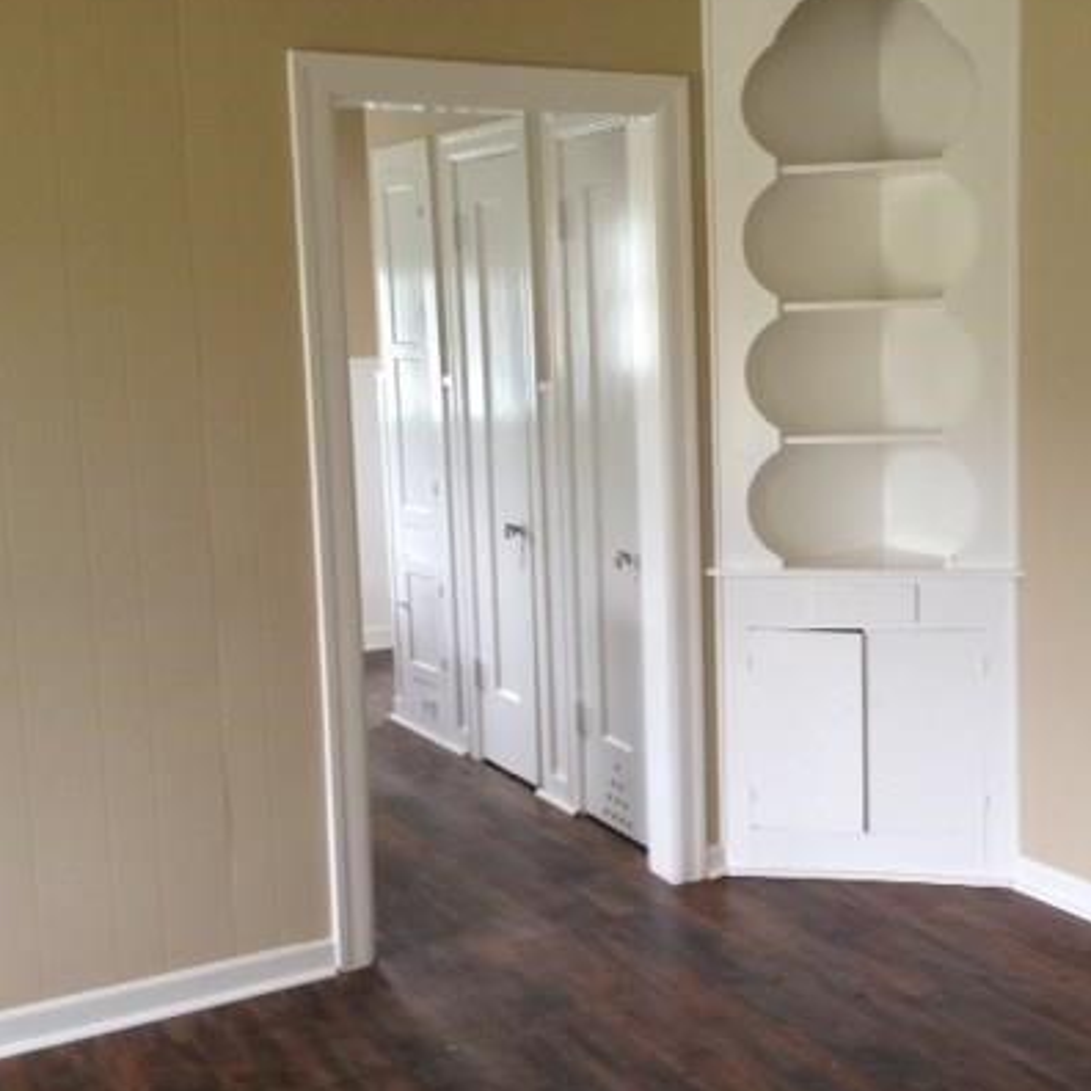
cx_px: 788
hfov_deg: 33.5
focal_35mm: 50
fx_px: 1783
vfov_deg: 34.0
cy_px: 532
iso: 50
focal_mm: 4.28
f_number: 2.4
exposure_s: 1/24
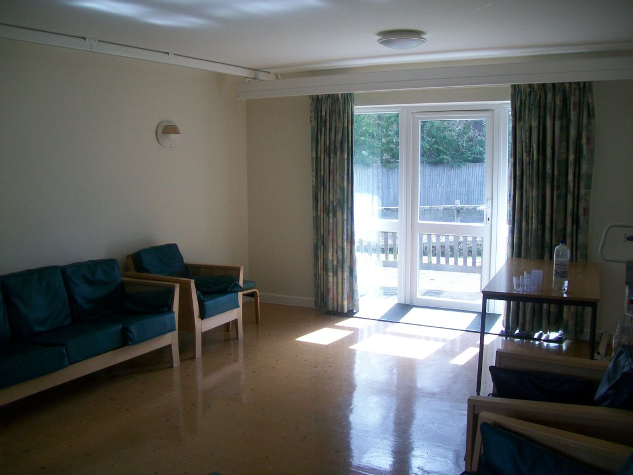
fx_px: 622
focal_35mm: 34
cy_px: 238
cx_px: 316
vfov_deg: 41.8
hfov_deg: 53.9
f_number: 2.7
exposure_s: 1/100
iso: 64
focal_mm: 6.1
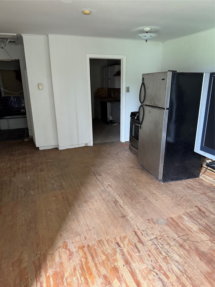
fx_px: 199
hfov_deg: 56.8
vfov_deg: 71.6
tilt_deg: -17.8
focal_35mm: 24
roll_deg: +2.3
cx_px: 108
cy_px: 144
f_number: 1.78
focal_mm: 6.76
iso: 320
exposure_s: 1/60
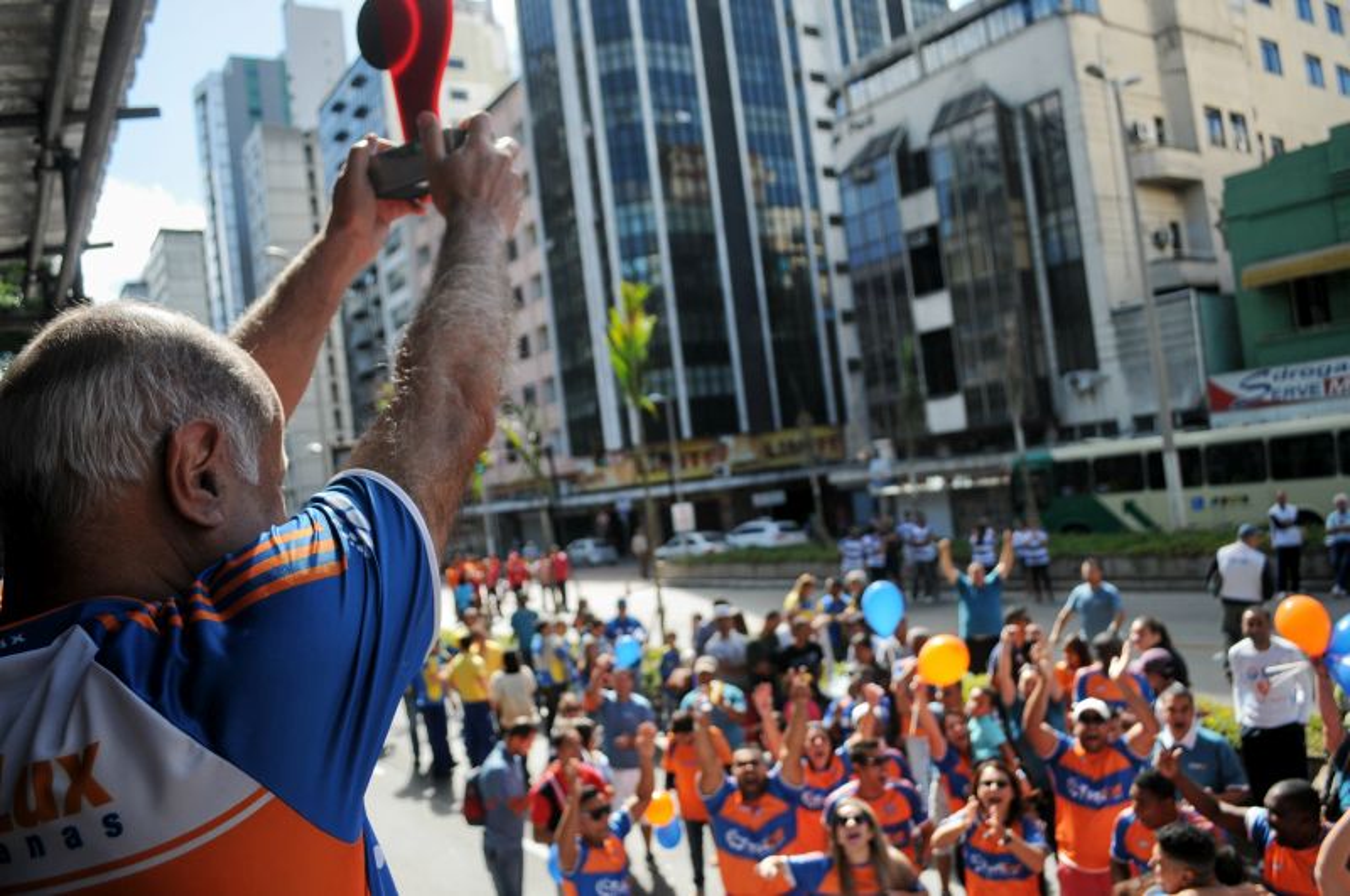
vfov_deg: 47.8
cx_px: 675
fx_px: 1011
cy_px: 448
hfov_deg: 67.5
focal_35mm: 27
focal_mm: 18
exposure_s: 1/800
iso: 250
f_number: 4.5
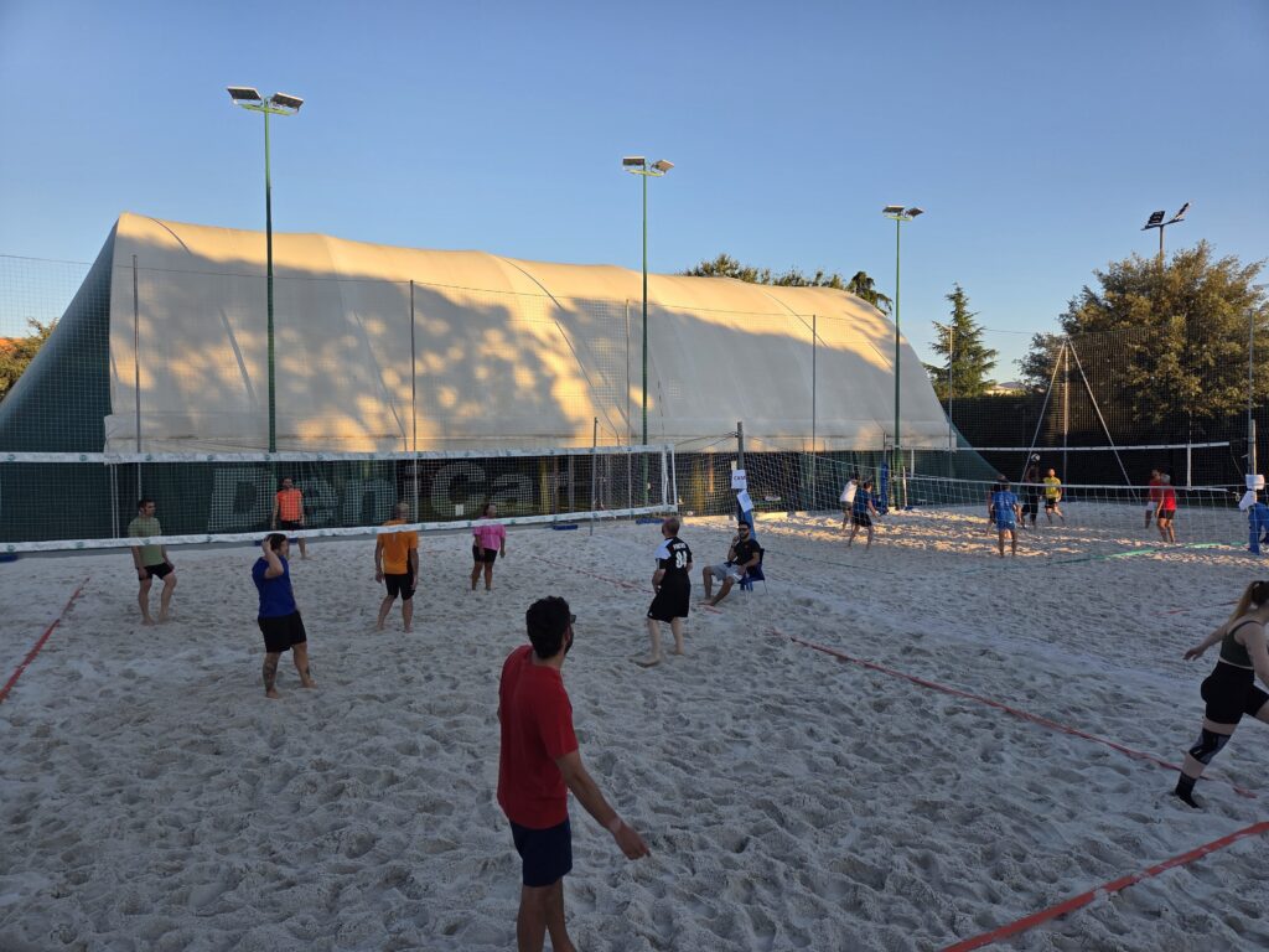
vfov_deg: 58.9
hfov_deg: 73.9
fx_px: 843
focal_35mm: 23
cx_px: 634
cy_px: 476
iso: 80
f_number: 1.8
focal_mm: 5.4
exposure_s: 1/1628
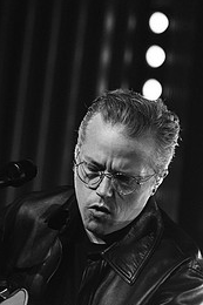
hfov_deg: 2.6
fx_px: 4404
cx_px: 49
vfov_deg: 4.0
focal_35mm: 520
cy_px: 249
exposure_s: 1/125
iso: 2500
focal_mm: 300
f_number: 5.6
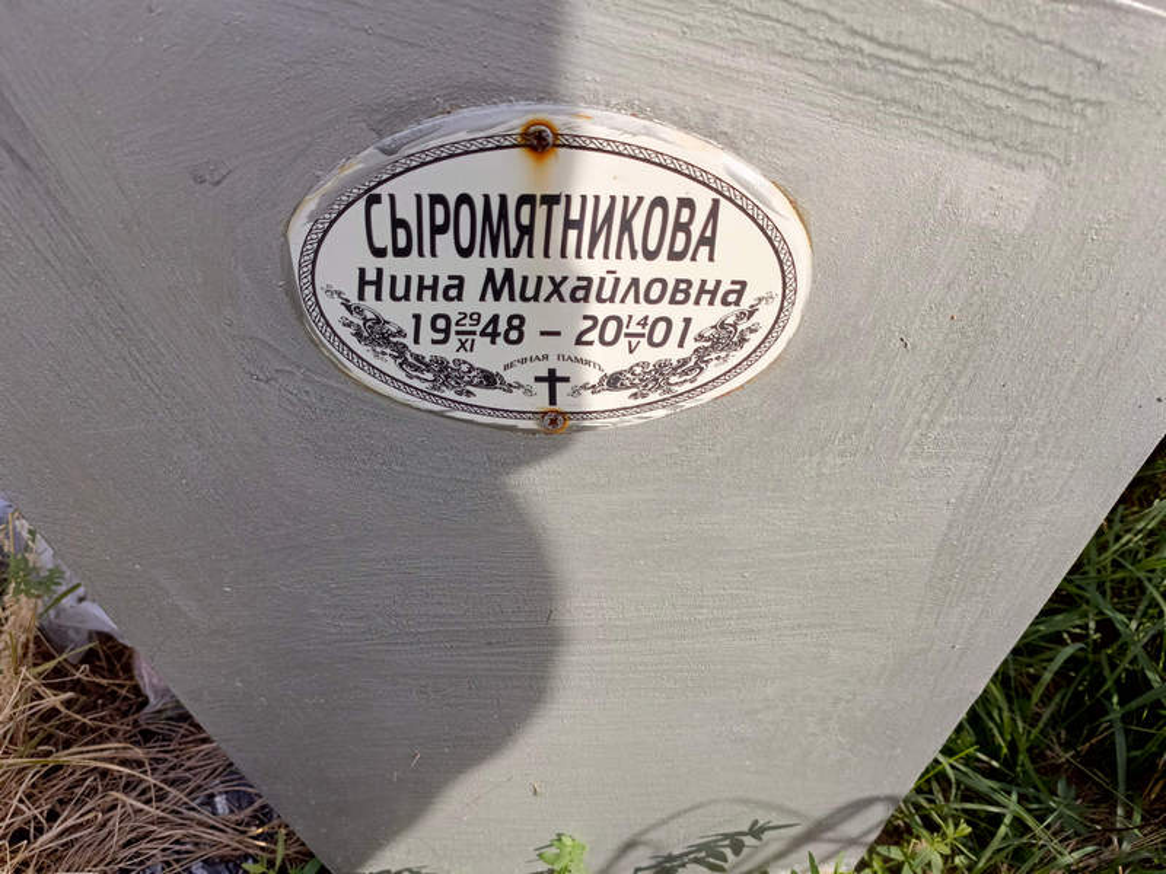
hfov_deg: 69.4
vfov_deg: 54.9
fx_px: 842
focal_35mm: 25
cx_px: 583
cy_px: 437
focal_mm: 4.76
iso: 117
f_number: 1.69
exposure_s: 1/572
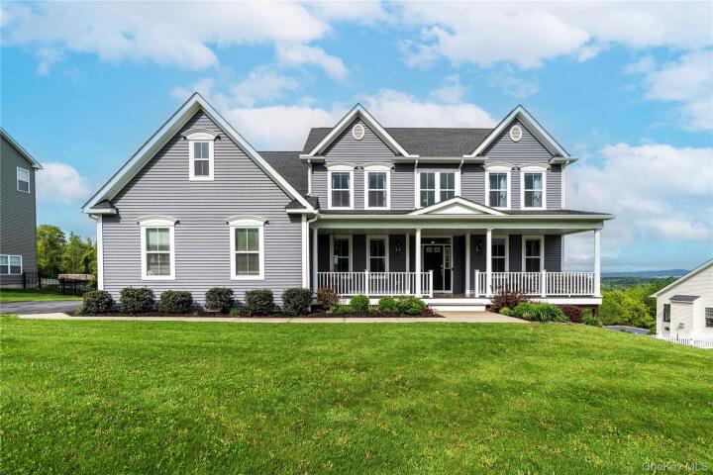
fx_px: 317
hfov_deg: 96.7
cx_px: 356
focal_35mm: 16
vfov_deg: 73.7
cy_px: 238
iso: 400
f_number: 9
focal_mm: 16
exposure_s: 1/800
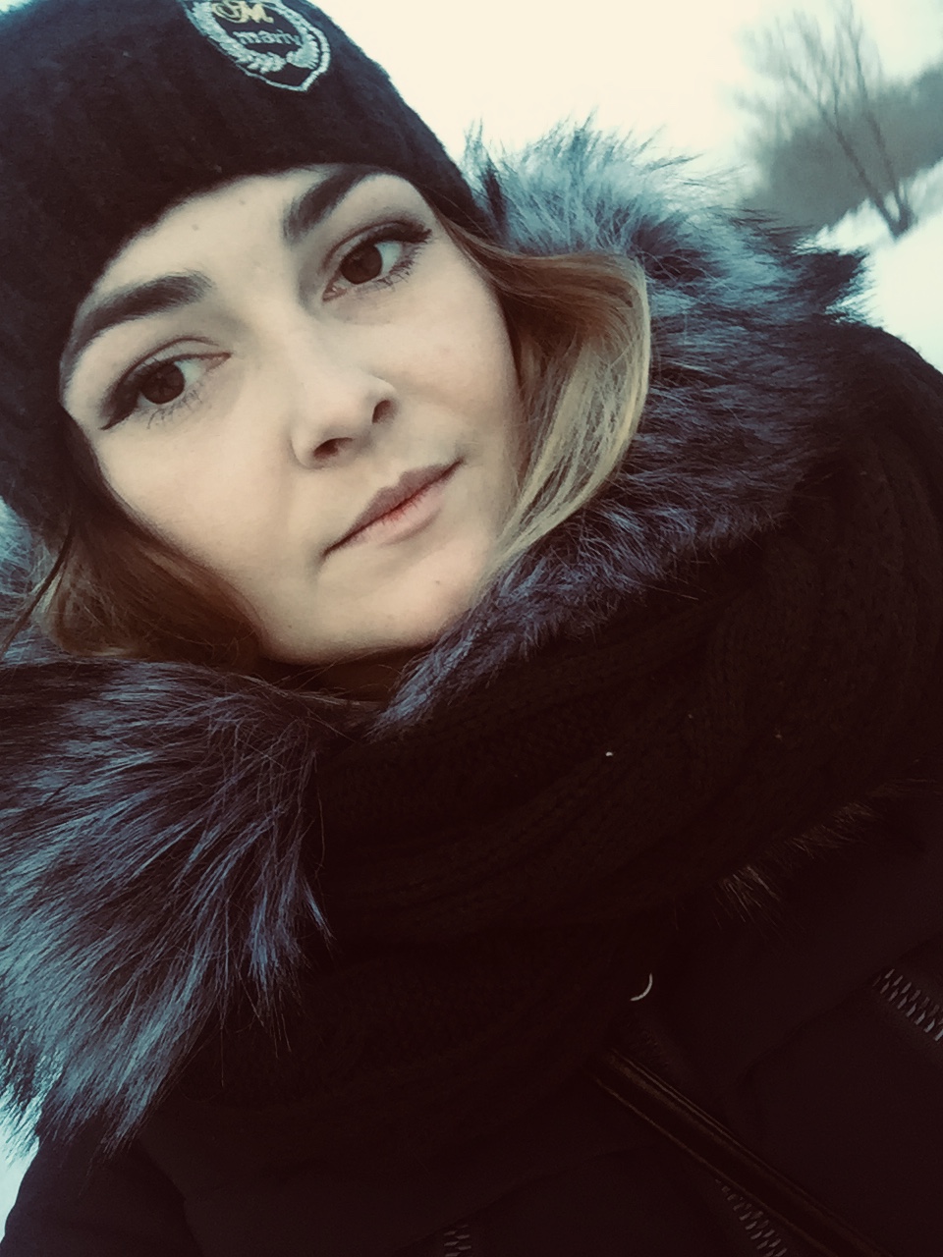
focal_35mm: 31
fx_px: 1126
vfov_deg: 58.4
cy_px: 628
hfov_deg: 45.4
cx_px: 472
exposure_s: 1/33
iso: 64
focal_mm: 2.65
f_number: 2.2
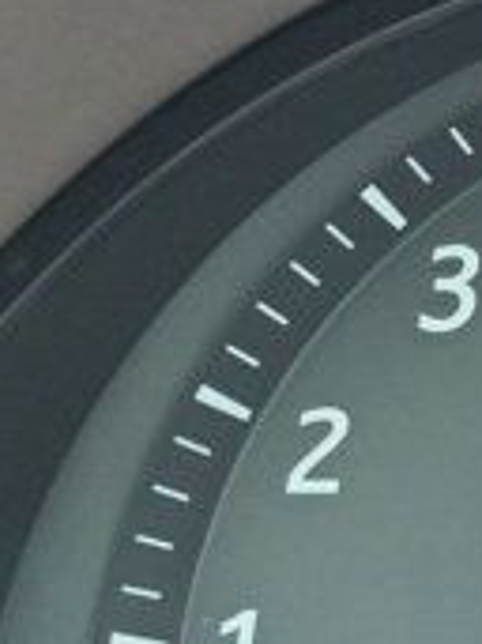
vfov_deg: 6.2
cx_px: 1800
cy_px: 542
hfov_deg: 4.4
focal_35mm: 319
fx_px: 5927
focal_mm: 37
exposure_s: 1/60
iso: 720
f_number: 5.3
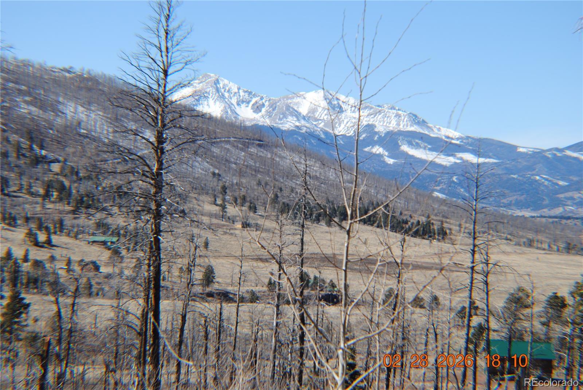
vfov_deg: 16.6
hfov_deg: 24.6
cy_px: 195
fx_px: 1337
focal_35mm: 82
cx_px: 292
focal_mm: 55
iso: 100
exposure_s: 1/250
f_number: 8
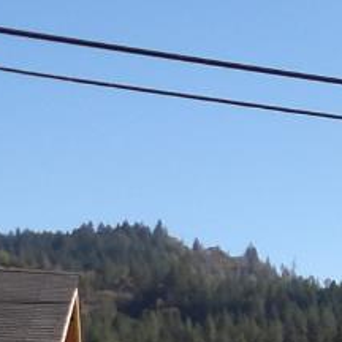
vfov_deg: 11.5
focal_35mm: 147
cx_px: 836
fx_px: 1643
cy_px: 482
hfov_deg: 10.2
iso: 100
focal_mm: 4.3
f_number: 3.2
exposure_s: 1/886
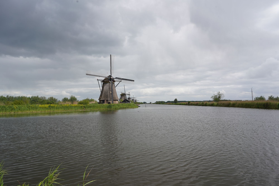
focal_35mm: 24
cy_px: 93
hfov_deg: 73.7
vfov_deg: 53.1
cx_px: 140
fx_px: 186
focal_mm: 24
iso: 100
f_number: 13
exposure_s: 1/100
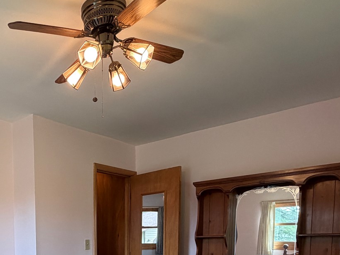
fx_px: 344
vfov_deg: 36.0
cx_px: 53
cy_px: 264
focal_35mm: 35
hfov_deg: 48.6
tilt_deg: -4.6
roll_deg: +0.7
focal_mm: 2.22
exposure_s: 1/120
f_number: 2.2
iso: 250
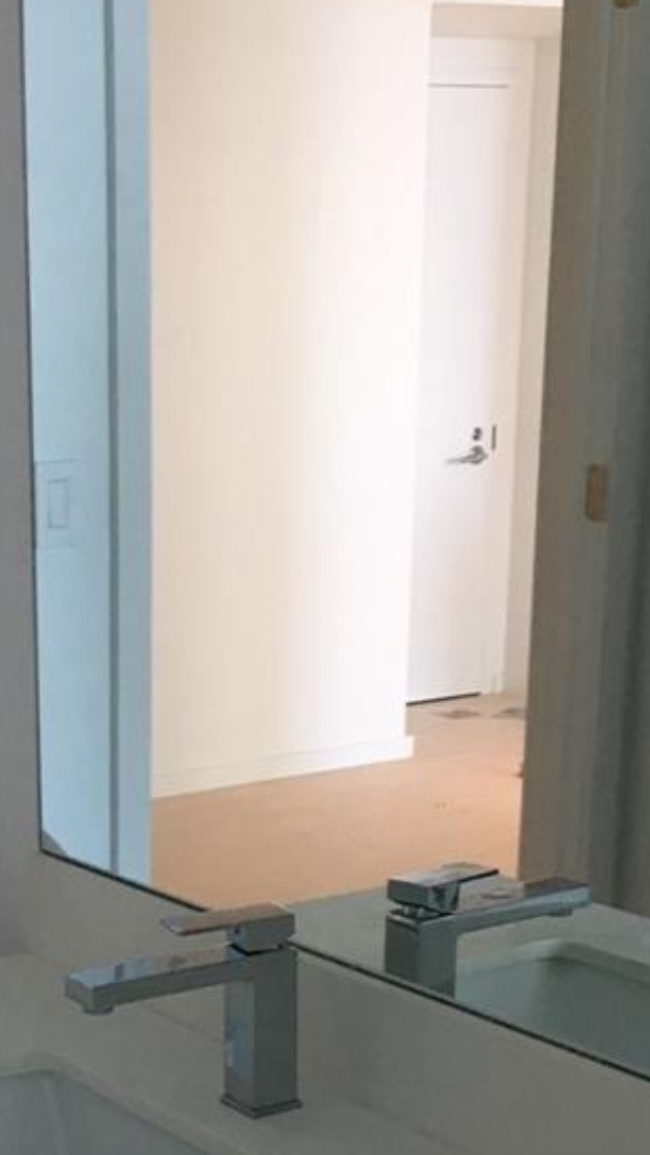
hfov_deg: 17.1
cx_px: -11
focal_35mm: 69
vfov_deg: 29.5
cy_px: 999
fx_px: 2113
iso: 64
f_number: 2.2
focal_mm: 4.15
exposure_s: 1/30
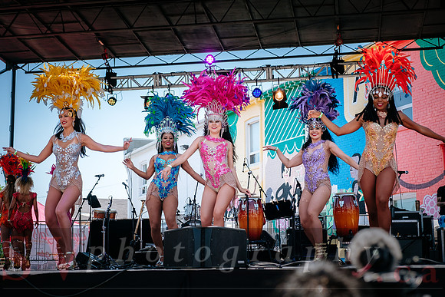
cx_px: 213
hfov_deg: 32.1
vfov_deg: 21.7
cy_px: 155
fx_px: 774
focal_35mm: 63
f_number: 2.8
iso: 200
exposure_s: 1/2000
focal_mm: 40.1
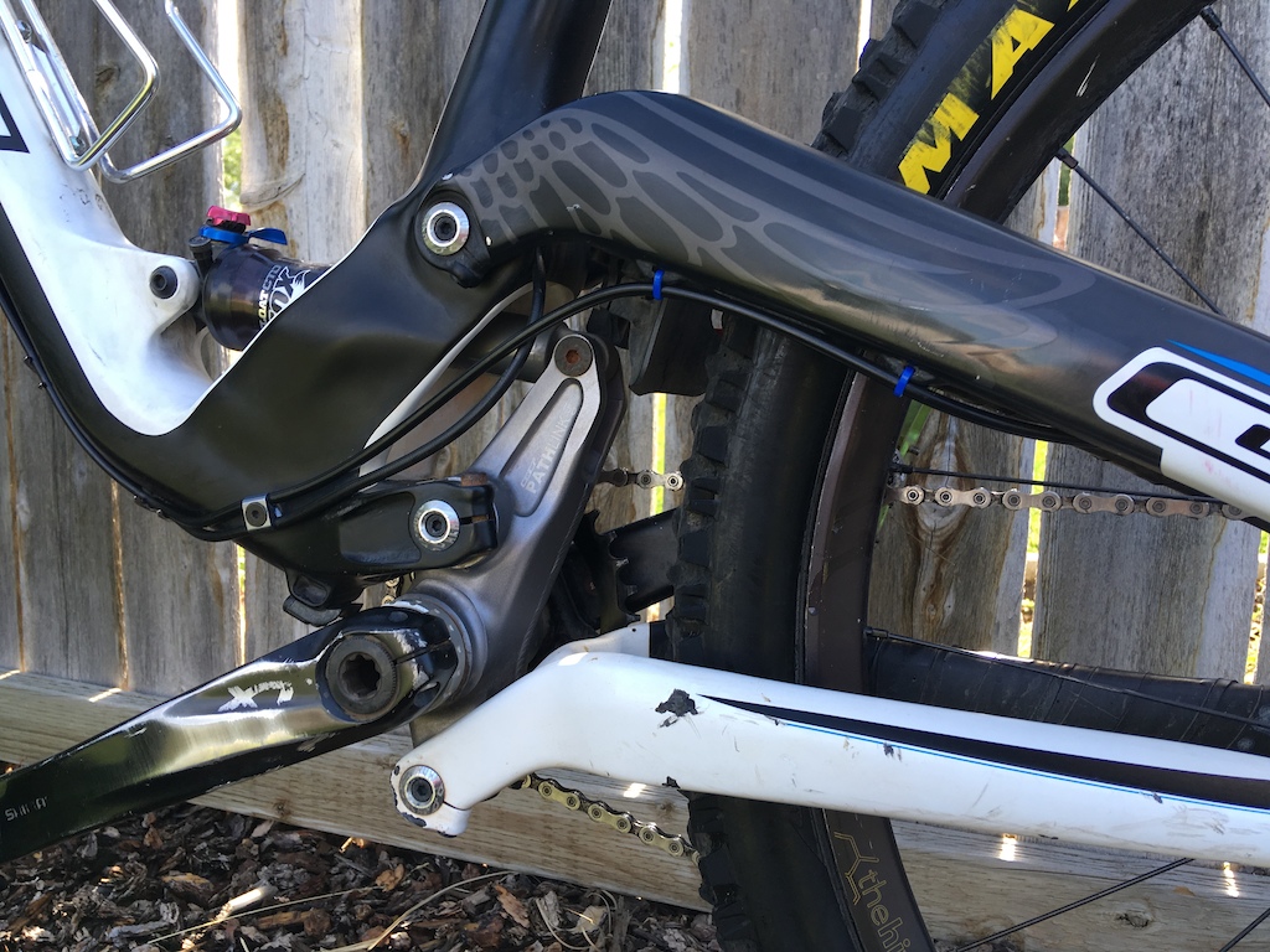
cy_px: 476
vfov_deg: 48.2
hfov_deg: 61.7
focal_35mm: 29
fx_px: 1064
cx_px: 635
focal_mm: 4.15
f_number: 2.2
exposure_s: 1/120
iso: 25
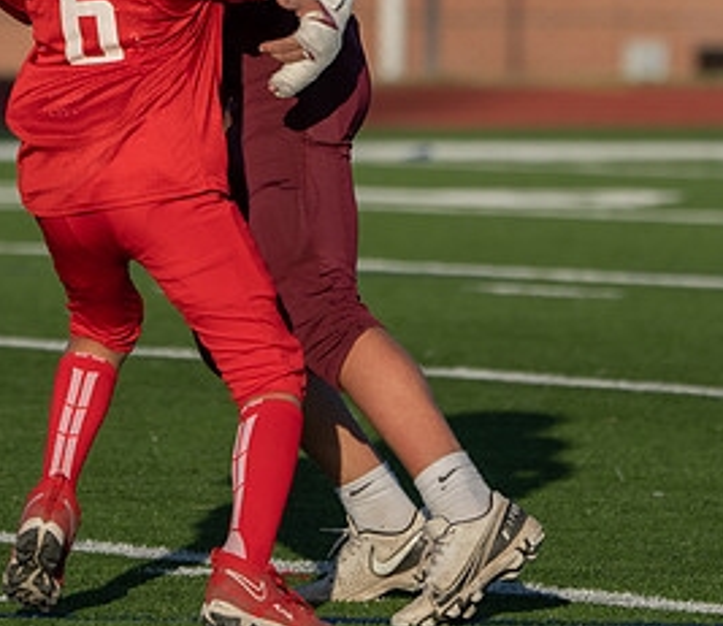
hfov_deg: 2.6
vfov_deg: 2.2
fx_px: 15930
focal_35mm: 721
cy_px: 33
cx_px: 241
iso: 160
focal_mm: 265
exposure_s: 1/1000
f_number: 5.6
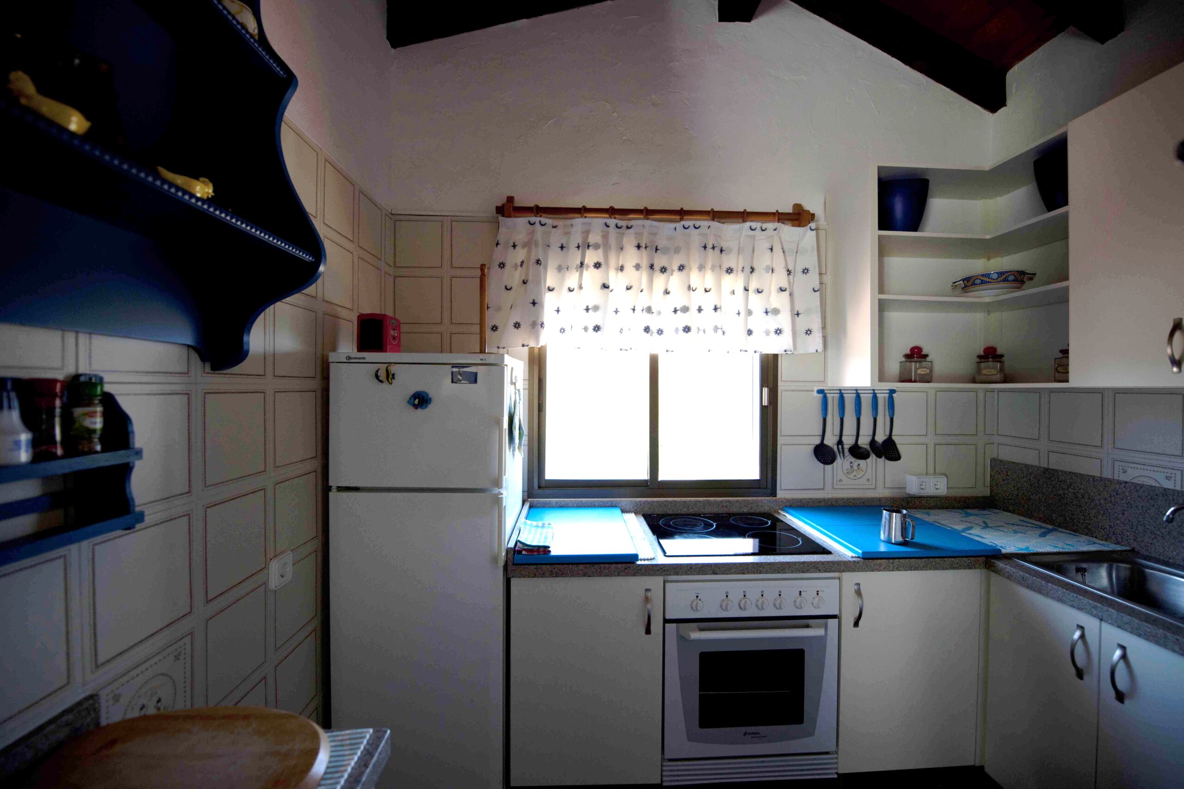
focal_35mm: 14
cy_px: 394
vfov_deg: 81.2
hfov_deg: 104.3
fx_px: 460
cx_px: 592
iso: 400
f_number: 2.8
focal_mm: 14
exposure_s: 1/640
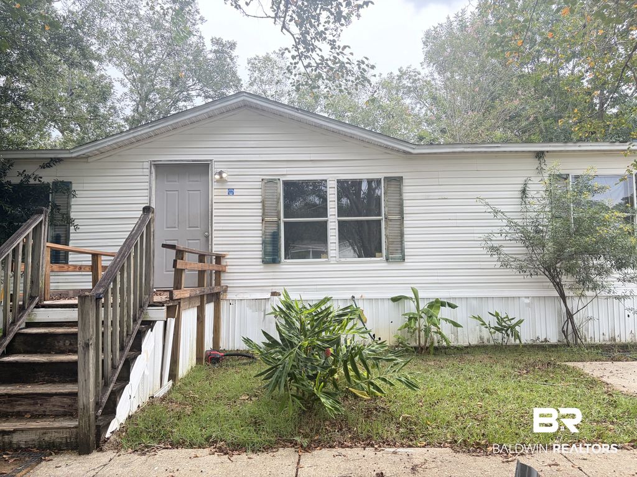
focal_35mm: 26
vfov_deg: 53.1
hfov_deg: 67.3
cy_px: 238
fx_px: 478
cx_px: 318
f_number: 1.6
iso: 50
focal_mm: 5.96
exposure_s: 1/196
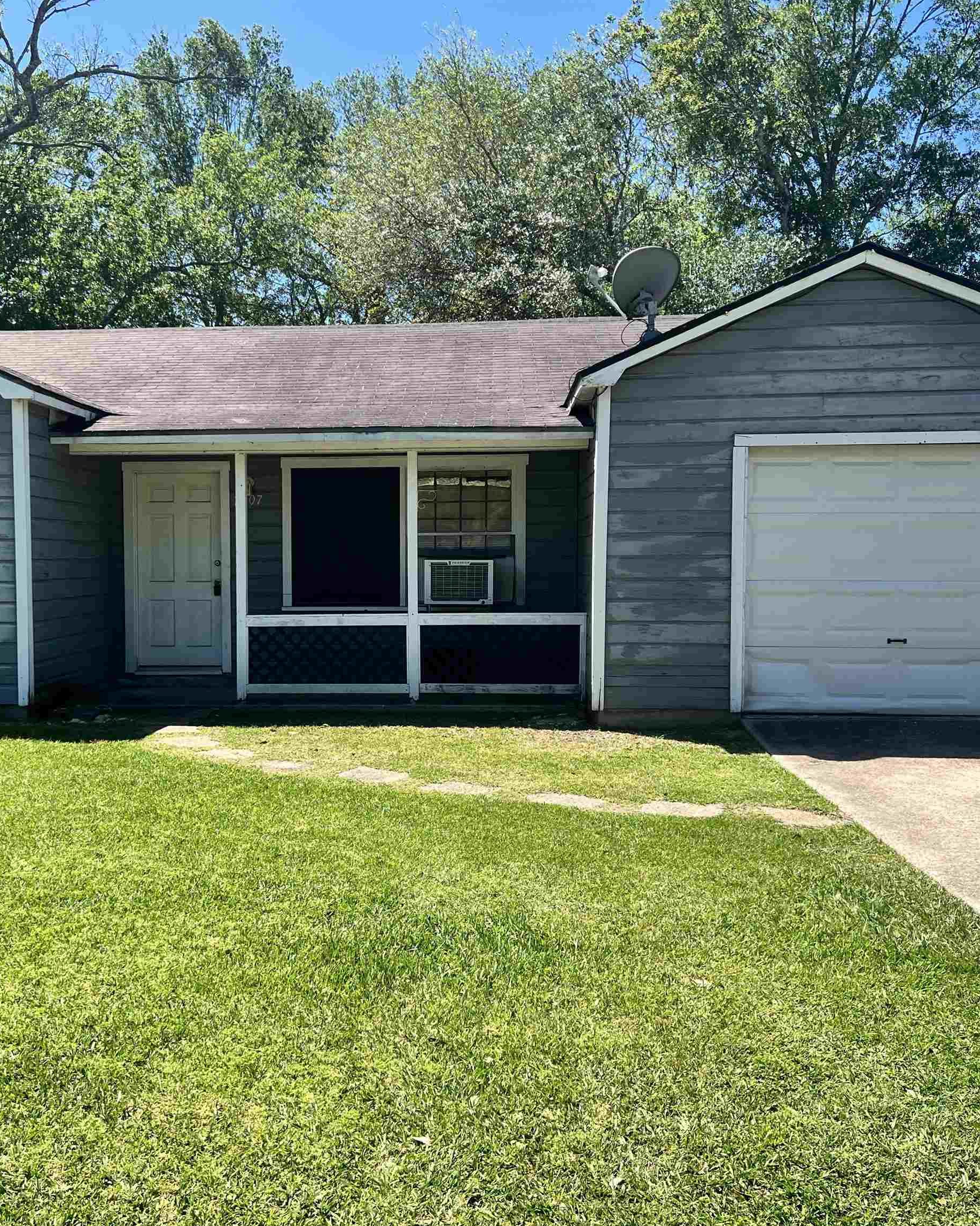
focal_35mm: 34
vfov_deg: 52.8
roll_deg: +0.7
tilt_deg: -3.3
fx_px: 1233
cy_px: 615
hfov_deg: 43.0
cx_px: 373
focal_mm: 5.7
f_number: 1.5
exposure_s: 1/1779
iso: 50
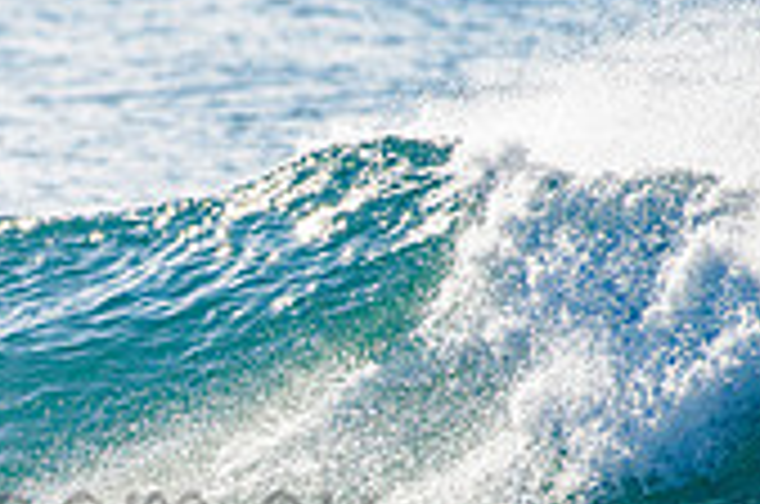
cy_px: 475
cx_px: -99
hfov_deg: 1.2
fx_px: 36242
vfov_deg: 0.8
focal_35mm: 1720
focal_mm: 500
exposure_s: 1/2000
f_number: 5.6
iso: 160
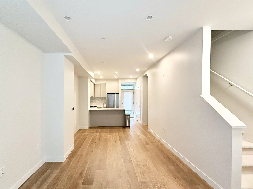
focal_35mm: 14
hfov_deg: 102.1
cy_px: 94
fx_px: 102
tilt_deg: +1.6
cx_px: 126
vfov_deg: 85.7
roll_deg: -0.1
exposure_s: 1/120
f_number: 2.2
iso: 400
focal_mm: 2.22
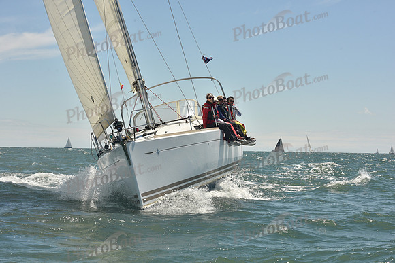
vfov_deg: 16.1
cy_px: 132
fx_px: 933
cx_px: 198
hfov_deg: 23.9
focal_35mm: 85
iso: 320
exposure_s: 1/800
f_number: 13
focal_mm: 85
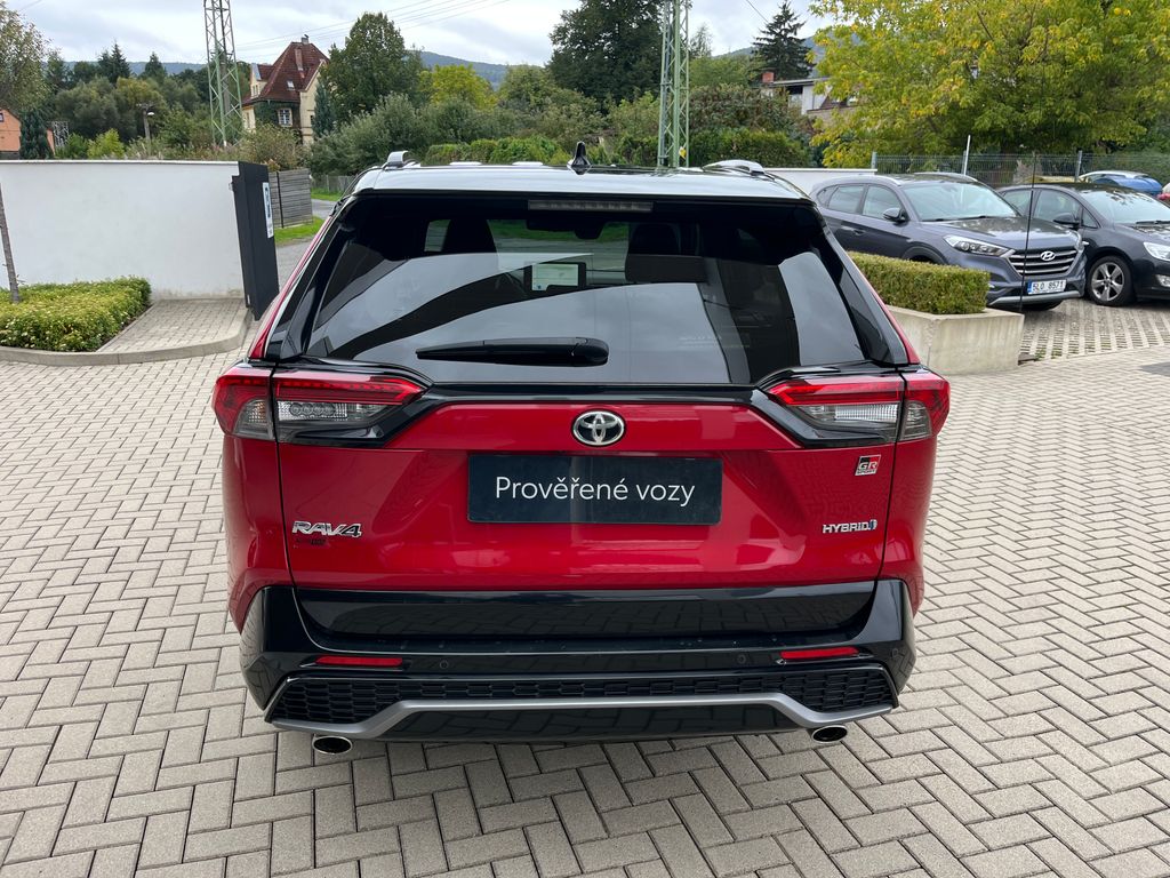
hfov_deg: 67.3
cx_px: 585
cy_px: 439
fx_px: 879
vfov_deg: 53.1
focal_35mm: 26
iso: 40
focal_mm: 5.1
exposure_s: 1/153
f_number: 1.6
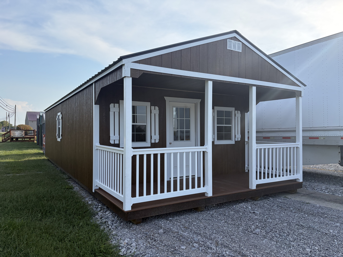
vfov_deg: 53.1
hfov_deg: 67.3
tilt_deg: +1.9
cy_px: 128
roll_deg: -0.9
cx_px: 172
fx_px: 258
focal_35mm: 26
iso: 64
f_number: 1.6
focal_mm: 5.96
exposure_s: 1/2747
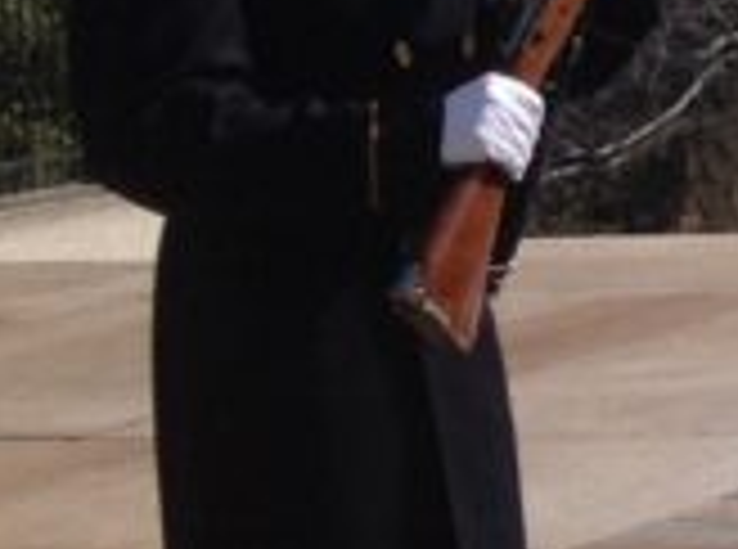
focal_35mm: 219
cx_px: 2070
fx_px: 4655
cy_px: 65
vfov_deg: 6.7
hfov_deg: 8.0
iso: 64
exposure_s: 1/2747
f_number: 2.4
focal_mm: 4.28
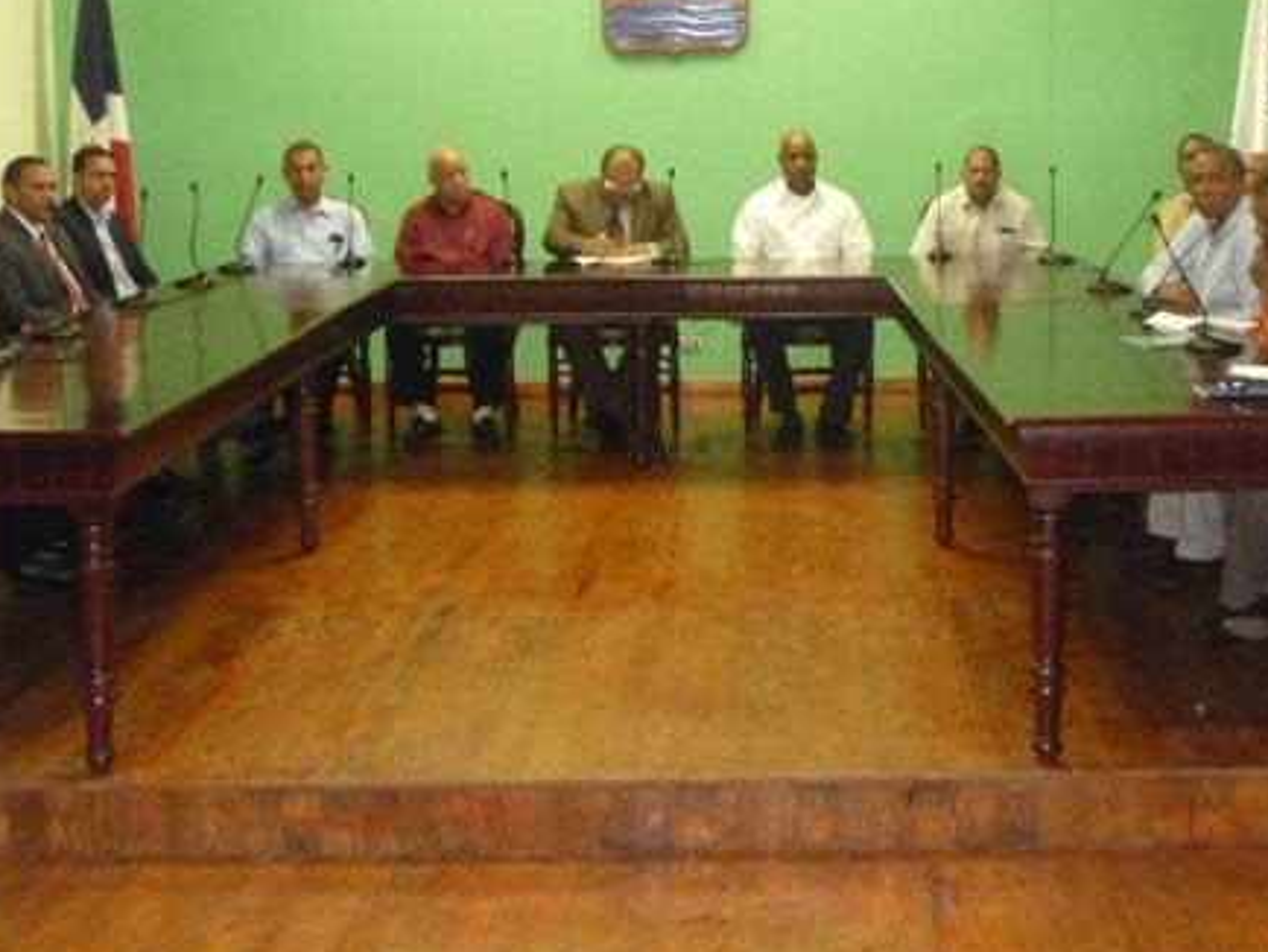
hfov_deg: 34.3
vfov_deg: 26.0
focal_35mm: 56
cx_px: 722
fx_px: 2052
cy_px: 336
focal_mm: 6.3
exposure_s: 1/30
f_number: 3.8
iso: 1000
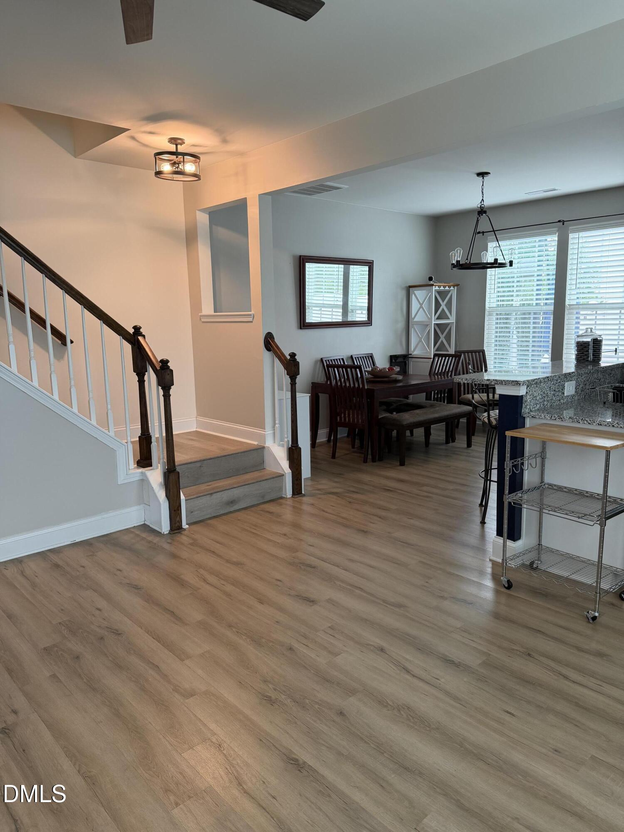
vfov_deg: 71.6
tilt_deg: -10.0
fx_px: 577
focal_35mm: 24
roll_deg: +1.6
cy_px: 416
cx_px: 312
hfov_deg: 56.8
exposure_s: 1/60
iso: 200
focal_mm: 6.76
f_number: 1.78
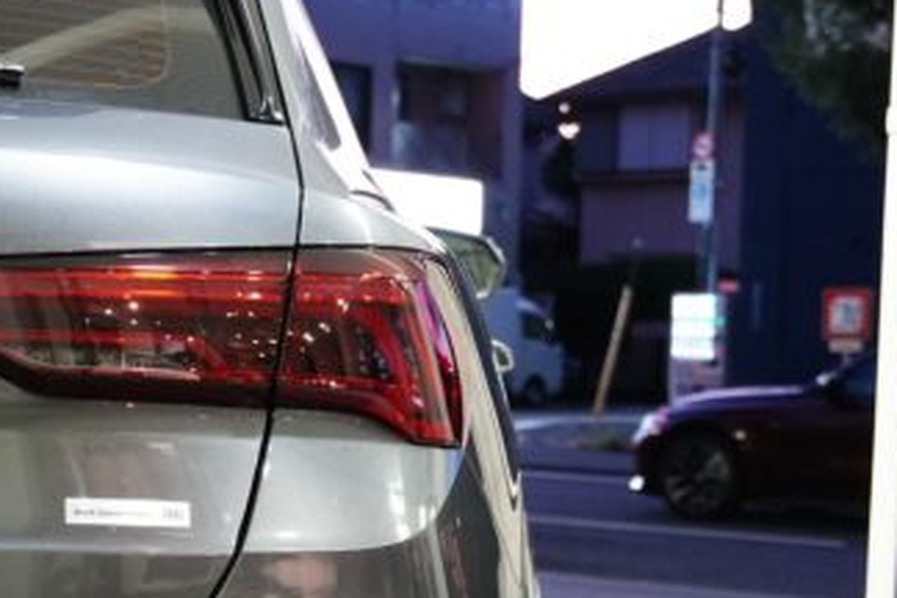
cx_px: 299
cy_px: 602
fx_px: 2819
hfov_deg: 18.0
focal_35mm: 113
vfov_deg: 12.0
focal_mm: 33
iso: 2000
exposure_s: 1/60
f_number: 4.5
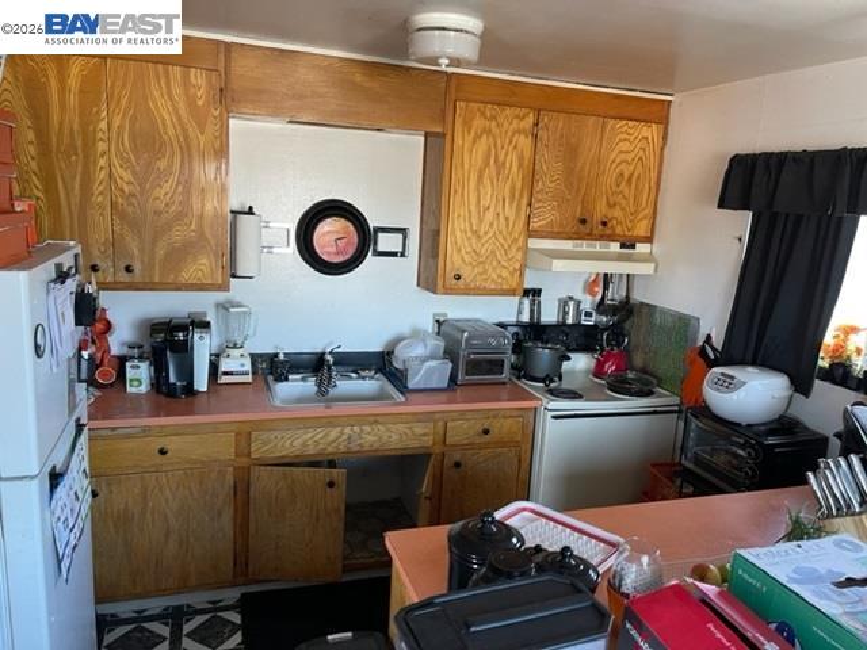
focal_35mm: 26
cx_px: 434
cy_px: 325
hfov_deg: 67.3
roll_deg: -3.2
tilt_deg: -11.9
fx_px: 651
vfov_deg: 53.1
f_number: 1.6
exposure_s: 1/60
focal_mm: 5.1
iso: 400
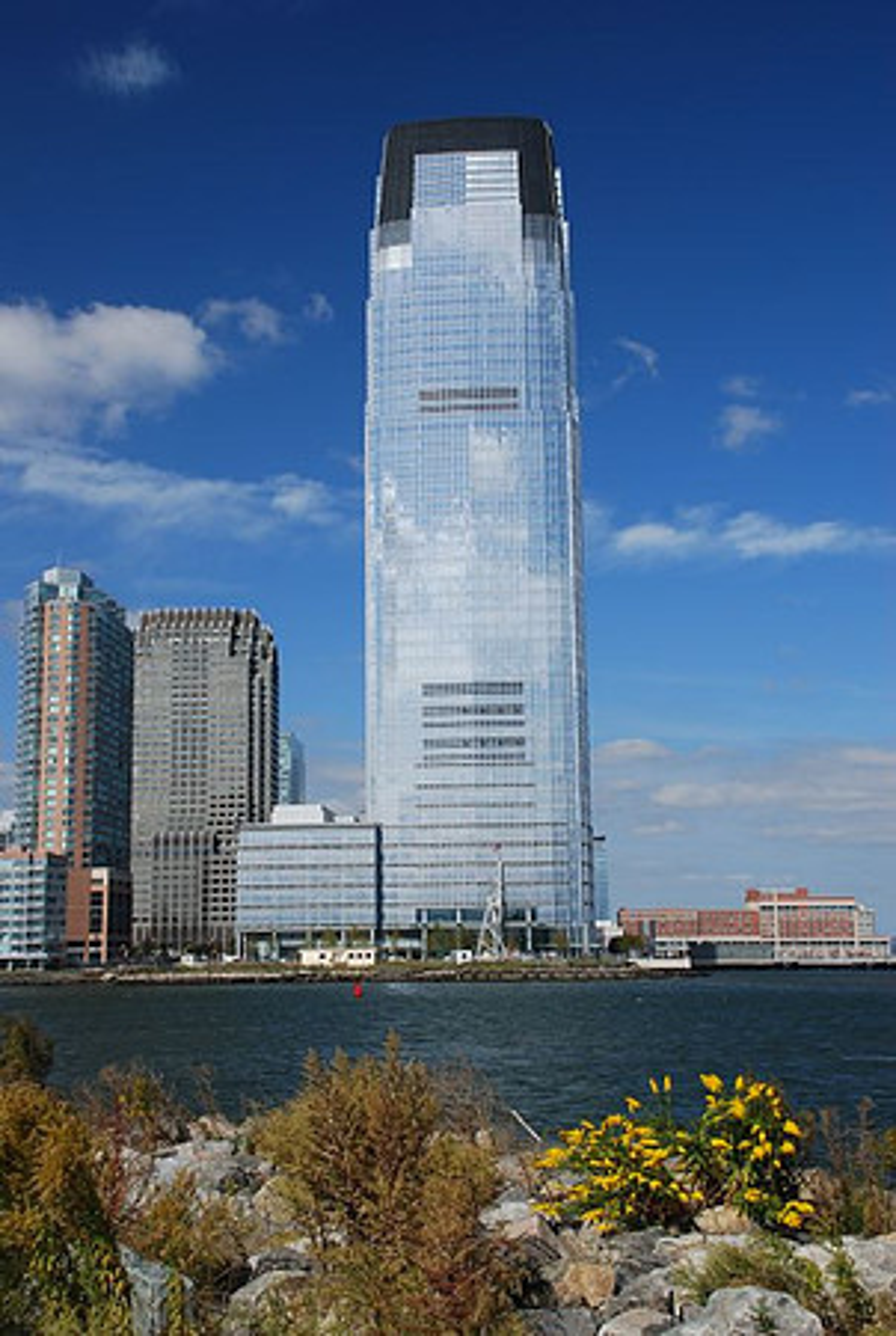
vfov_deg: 42.2
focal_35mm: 46
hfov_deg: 29.1
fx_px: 1728
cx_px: 448
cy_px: 668
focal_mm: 31
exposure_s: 1/200
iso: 200
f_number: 10
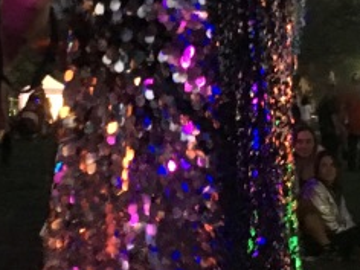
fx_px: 1310
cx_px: 151
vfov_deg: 11.7
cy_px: 46
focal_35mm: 126
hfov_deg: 15.6
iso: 800
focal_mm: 4.15
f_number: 2.2
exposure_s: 1/15
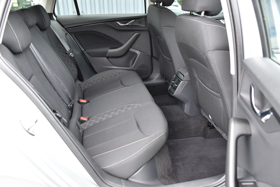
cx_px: 140
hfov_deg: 61.9
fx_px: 233
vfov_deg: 43.6
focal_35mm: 30
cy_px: 94
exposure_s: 1/60
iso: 400
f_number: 4
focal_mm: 20
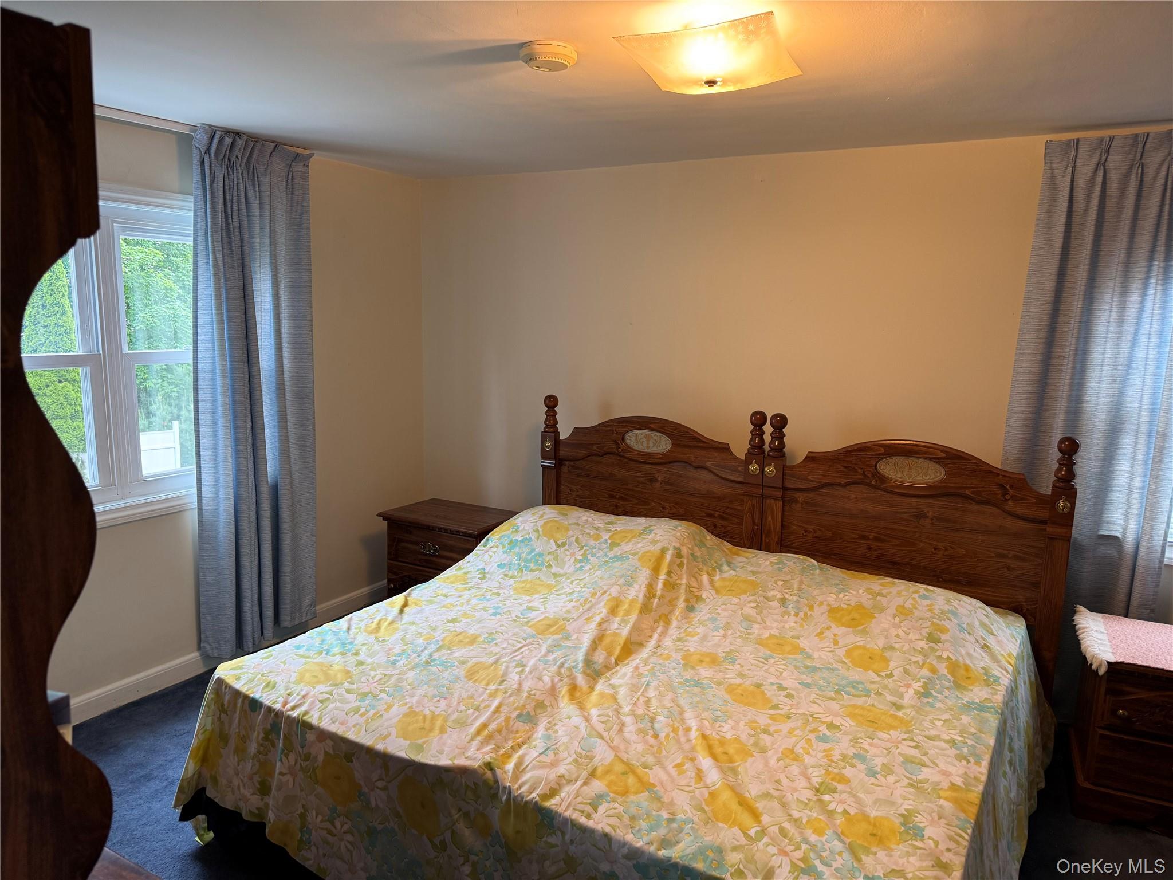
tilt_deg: -8.5
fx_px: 813
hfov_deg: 71.6
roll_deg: -2.0
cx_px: 586
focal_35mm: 24
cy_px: 440
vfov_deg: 56.8
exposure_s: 1/60
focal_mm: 6.76
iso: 125
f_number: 1.78
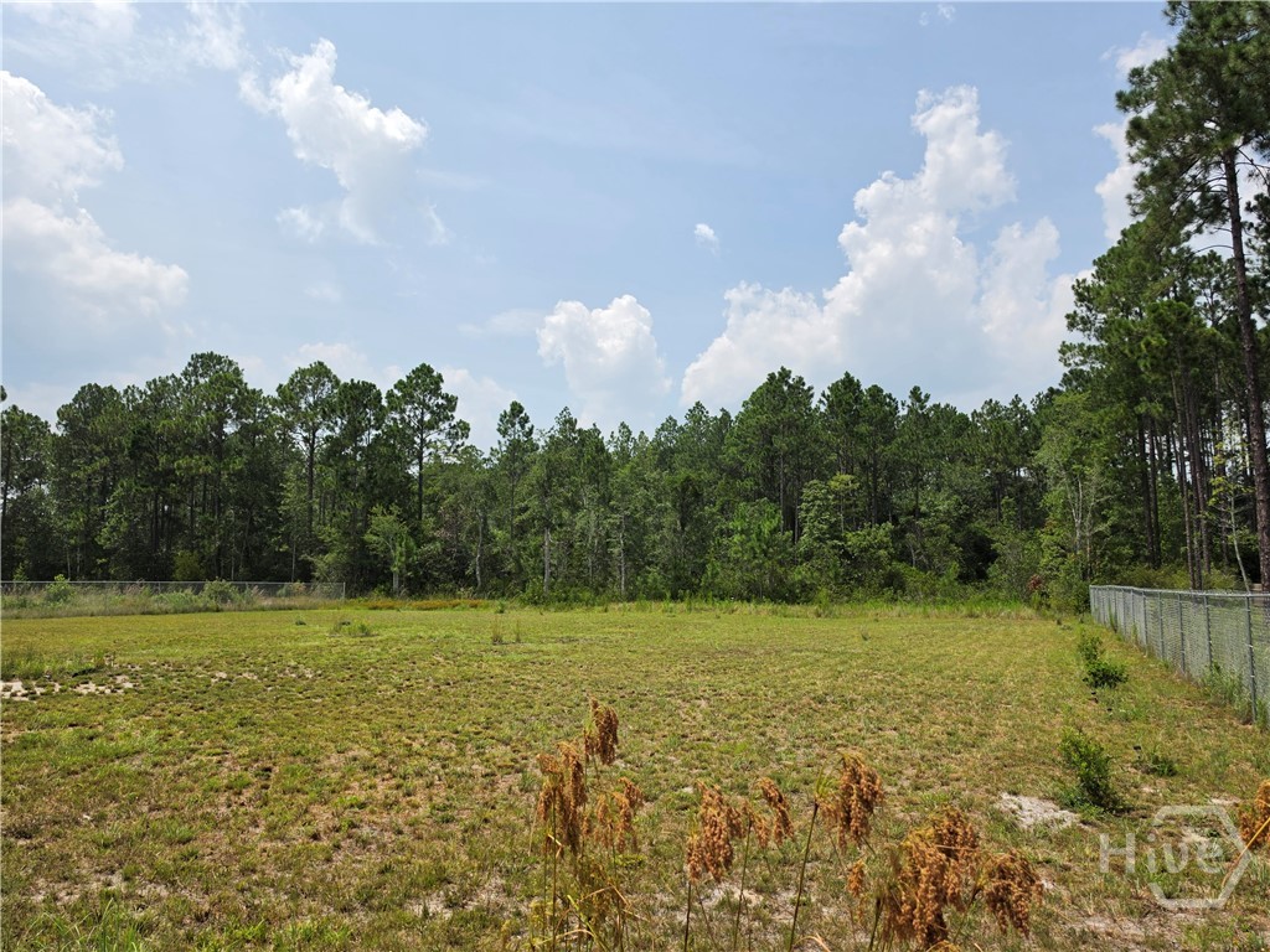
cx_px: 635
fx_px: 844
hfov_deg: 73.9
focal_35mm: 23
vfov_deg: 58.9
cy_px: 476
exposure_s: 1/7939
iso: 64
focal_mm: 6.5
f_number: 1.4
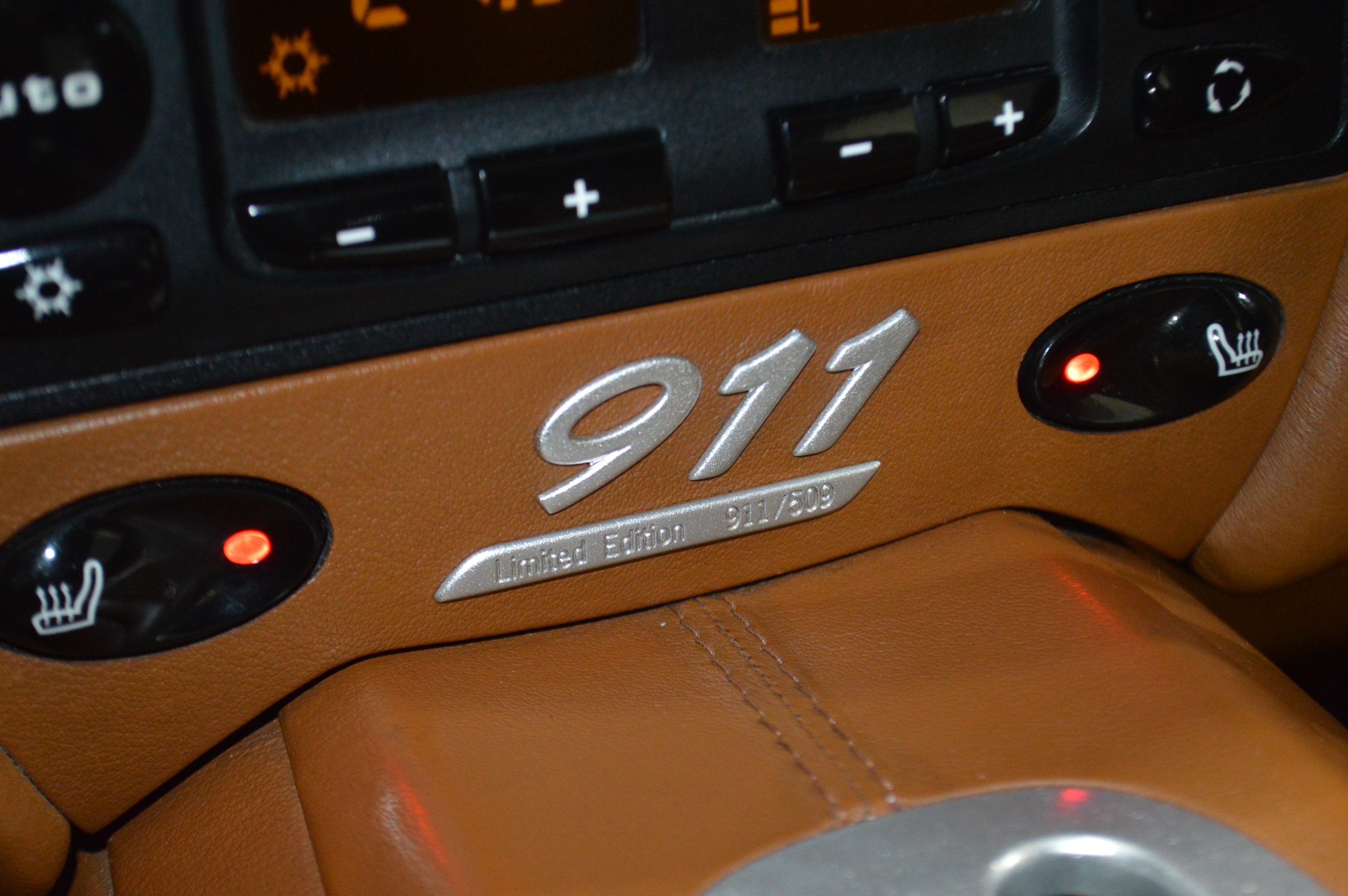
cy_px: 448
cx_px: 674
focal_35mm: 66
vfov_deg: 20.6
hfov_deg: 30.5
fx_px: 2469
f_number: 5.3
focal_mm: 44
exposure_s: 1/60
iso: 2000
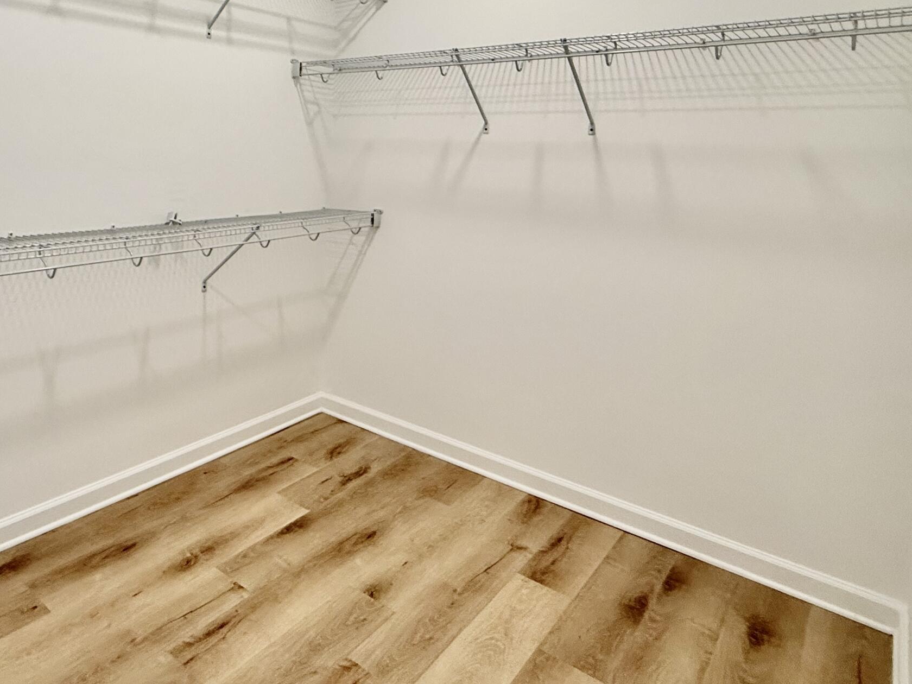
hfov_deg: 67.0
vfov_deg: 52.8
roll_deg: -3.5
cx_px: 284
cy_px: 183
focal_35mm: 25
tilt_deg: +0.4
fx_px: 659
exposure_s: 1/120
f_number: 2.2
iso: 125
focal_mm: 2.22
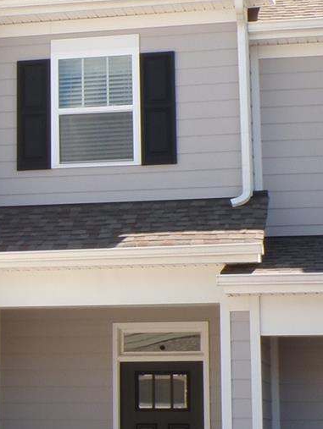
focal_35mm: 112
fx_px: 1392
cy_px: 101
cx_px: -76
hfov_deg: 12.9
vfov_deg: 17.4
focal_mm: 6.6
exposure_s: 1/60
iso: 100
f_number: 8.6
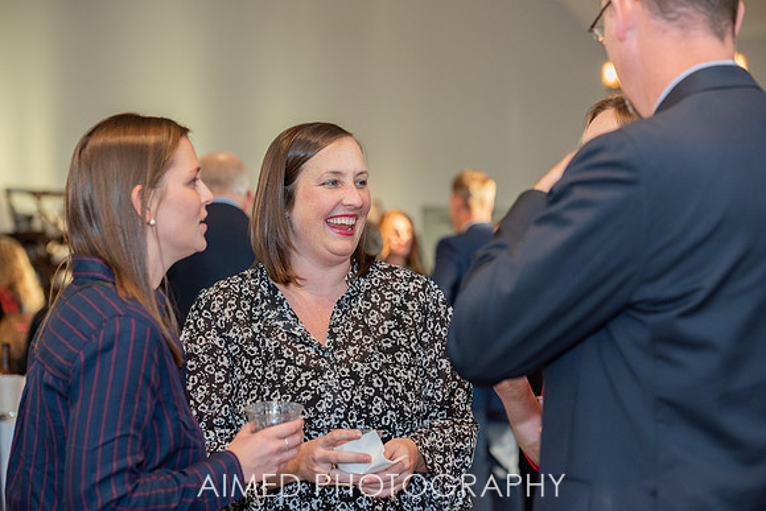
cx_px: 383
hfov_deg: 20.0
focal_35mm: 102
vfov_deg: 13.4
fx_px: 2171
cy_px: 256
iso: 1000
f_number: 4.5
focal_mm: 102
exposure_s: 1/200
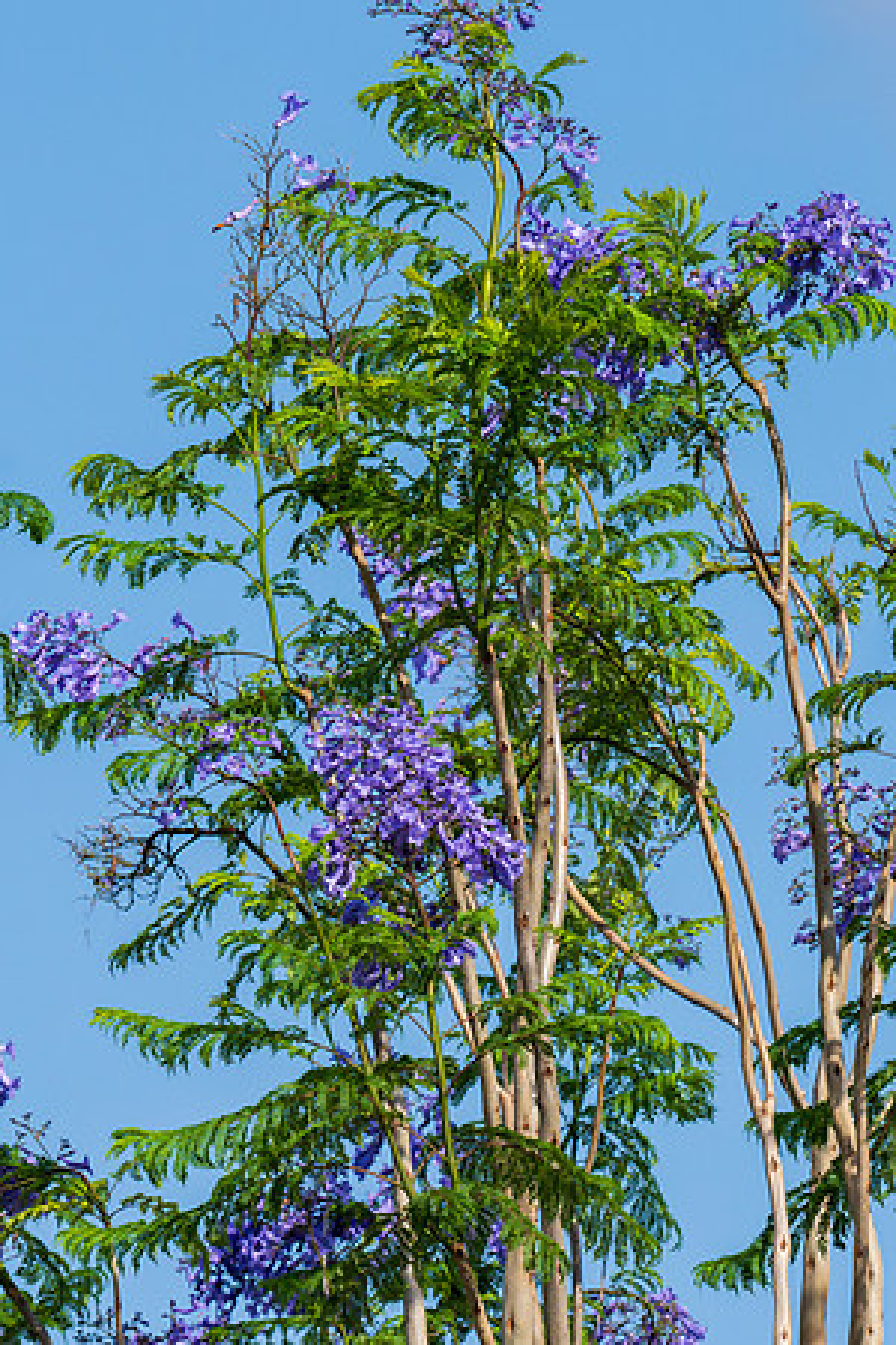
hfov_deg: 1.7
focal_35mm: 802
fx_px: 29924
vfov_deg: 2.6
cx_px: 293
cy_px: 1057
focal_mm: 340
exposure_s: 1/2000
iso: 720
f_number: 10
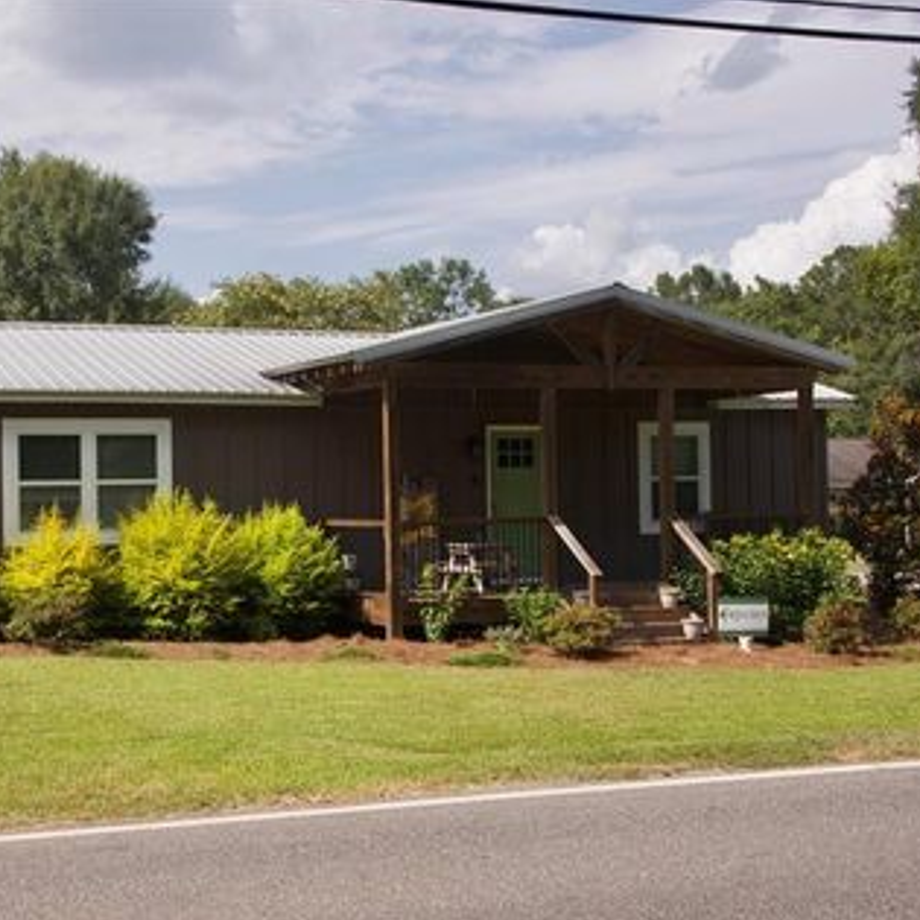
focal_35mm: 54
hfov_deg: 31.2
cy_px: 478
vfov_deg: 31.6
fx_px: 1624
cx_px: 245
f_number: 4
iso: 160
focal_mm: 40
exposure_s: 1/60
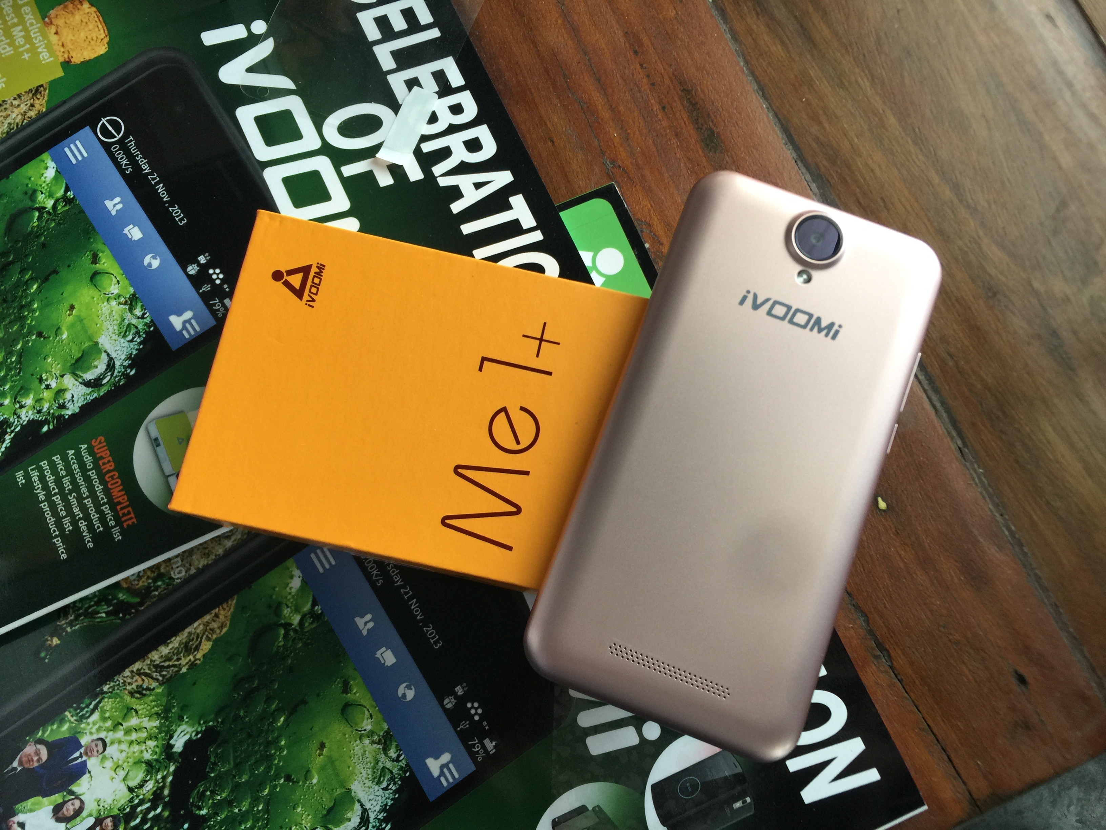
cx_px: 553
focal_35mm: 29
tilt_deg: -76.3
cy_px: 415
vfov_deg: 48.2
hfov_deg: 61.7
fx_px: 927
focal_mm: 4.15
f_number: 2.2
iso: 32
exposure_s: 1/15
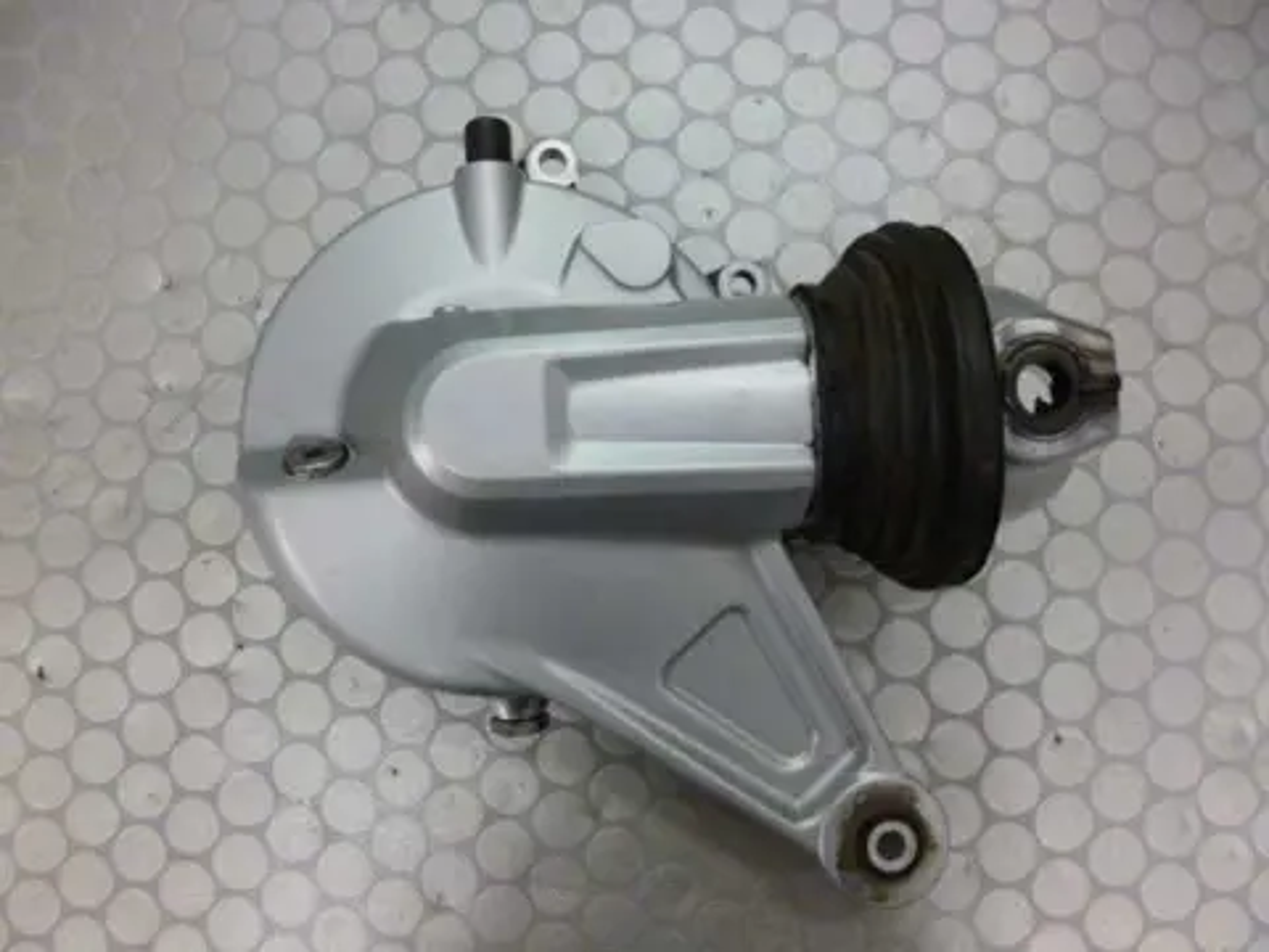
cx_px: 634
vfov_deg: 56.8
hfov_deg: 71.6
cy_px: 476
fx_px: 880
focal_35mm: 24
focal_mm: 4.3
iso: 800
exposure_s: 1/80
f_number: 2.5
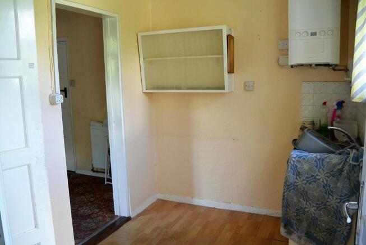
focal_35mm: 29
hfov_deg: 63.6
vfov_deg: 45.1
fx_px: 295
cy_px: 122
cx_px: 183
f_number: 3.5
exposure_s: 1/125
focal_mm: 11
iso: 800
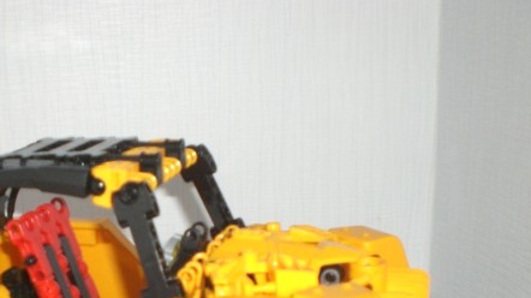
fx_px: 844
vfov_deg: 19.6
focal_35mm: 60
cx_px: 154
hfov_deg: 34.4
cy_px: 281
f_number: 3.1
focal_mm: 6.3
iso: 200
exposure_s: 1/60
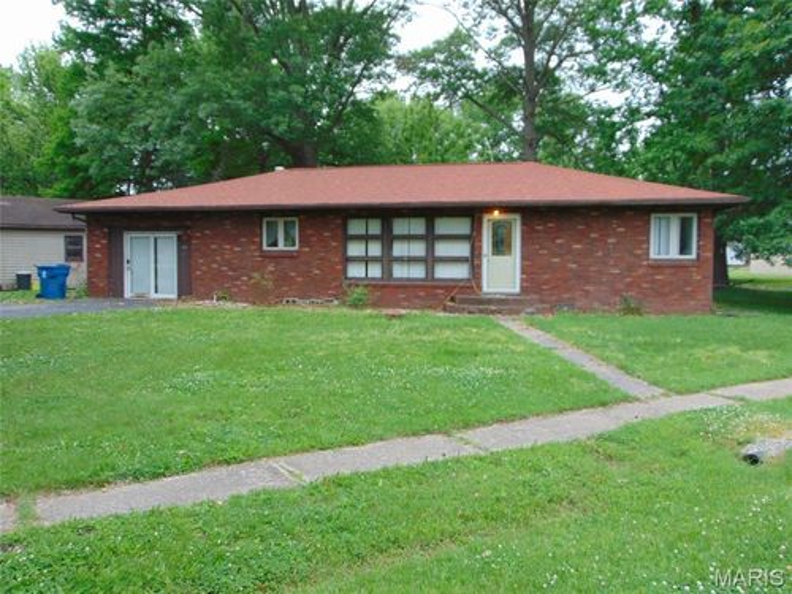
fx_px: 686
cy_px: 297
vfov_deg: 46.8
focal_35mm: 30
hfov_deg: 60.0
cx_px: 396
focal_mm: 5.4
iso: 100
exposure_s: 1/100
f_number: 3.1
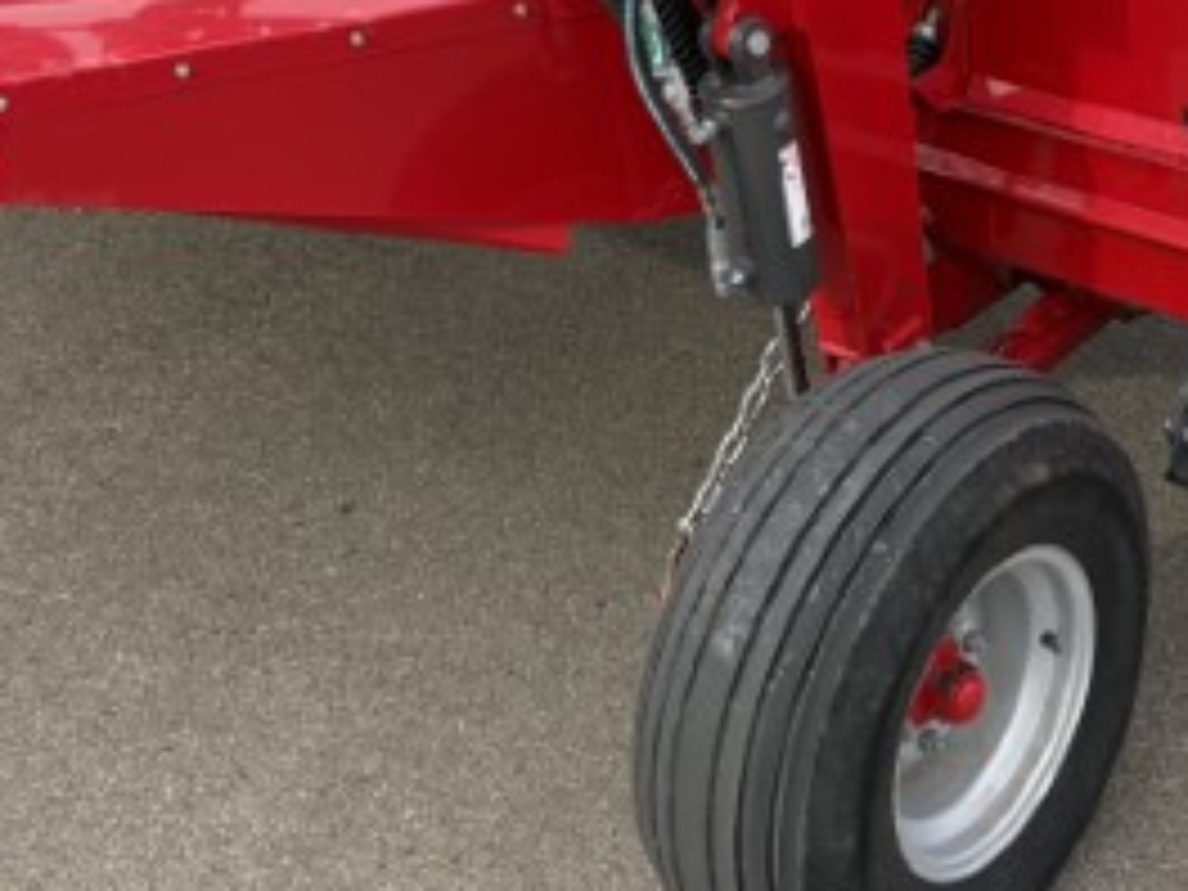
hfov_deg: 30.6
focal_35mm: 63
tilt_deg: -19.5
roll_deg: +3.2
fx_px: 2162
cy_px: 58
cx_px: 738
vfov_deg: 22.6
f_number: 1.6
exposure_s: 1/1016
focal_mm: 5.96
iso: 50
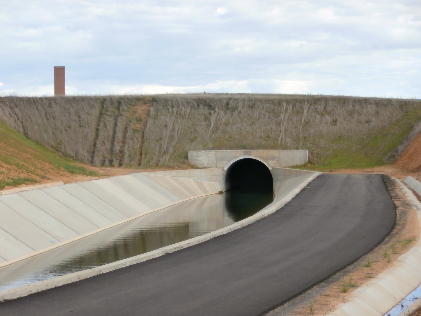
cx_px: 210
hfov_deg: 17.9
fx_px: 1338
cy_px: 158
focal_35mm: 110
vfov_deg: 13.5
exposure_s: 1/320
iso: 100
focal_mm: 19.54
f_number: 5.4
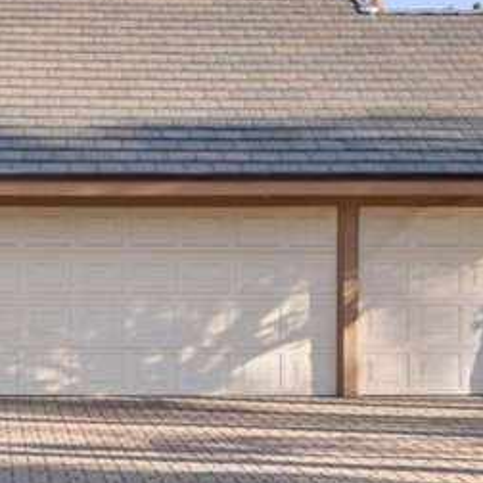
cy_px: 256
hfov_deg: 15.1
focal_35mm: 114
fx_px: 1800
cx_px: 29
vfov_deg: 15.3
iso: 100
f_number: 9
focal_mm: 33
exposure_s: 1/100
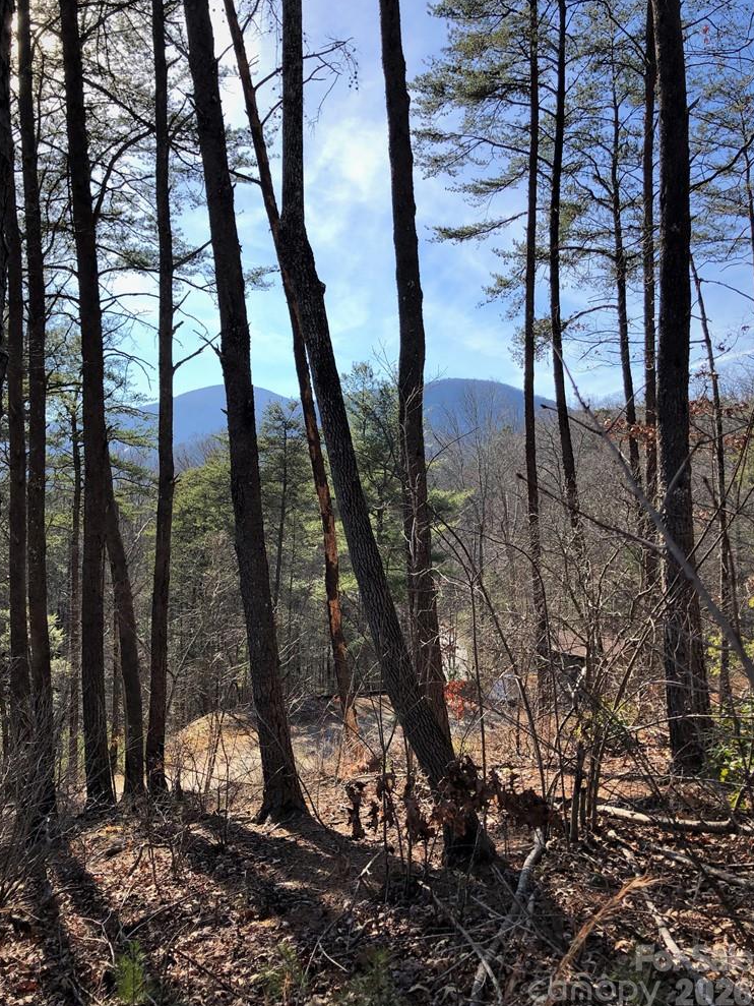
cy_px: 498
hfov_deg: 48.2
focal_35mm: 29
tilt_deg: +0.5
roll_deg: -1.8
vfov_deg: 61.7
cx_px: 367
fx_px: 842
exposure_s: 1/1453
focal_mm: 3.99
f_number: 1.8
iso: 20
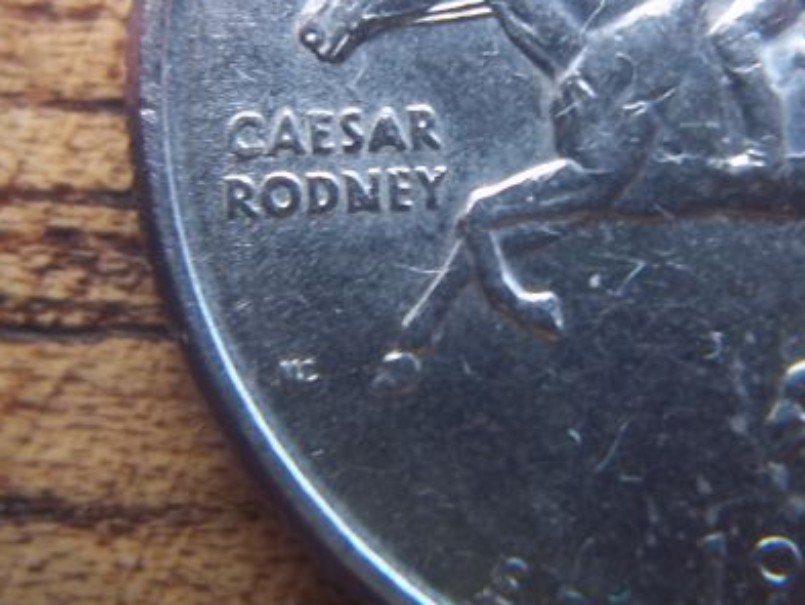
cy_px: 201
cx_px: 361
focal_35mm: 55
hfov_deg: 34.9
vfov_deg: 26.4
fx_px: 1279
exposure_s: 1/30
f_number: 3.1
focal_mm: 6.5
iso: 80
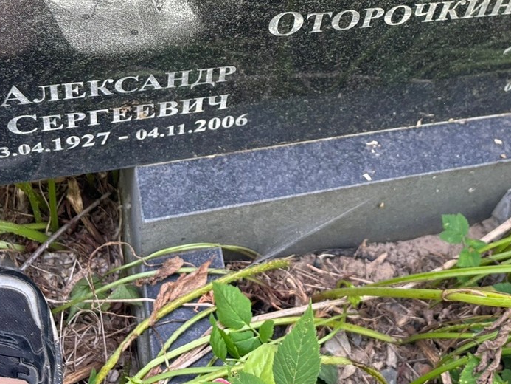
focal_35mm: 54
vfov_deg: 25.8
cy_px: 7
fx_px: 797
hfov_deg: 35.0
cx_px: 366
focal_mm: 5.96
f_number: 1.6
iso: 80
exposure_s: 1/121
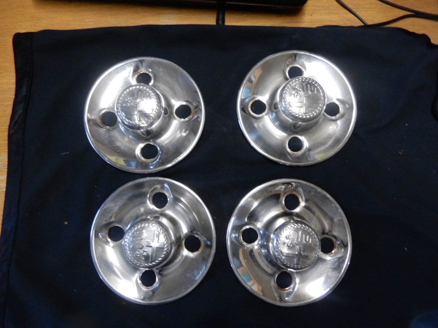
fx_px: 304
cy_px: 164
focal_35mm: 24
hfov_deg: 71.6
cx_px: 219
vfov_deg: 56.8
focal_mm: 4.3
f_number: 3.4
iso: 400
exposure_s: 1/10
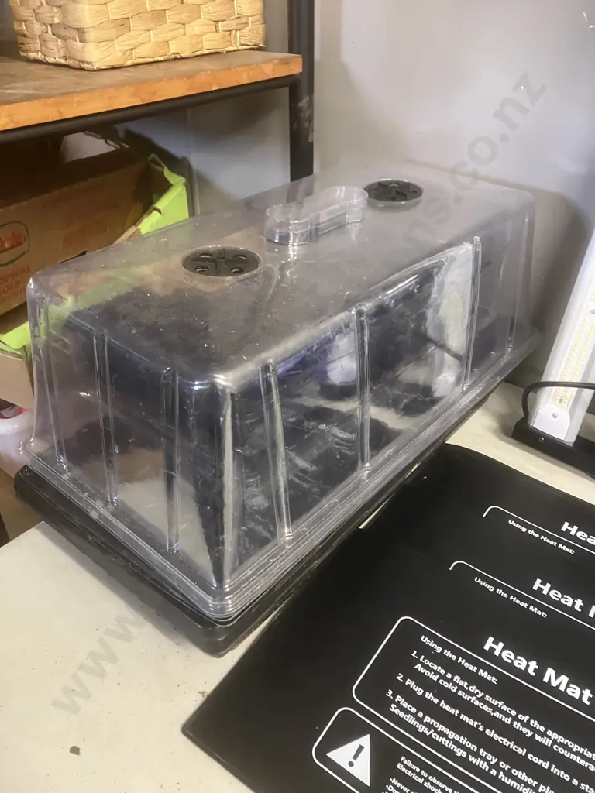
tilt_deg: -32.4
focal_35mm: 28
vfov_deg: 63.4
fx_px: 642
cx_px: 298
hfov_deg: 49.7
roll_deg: -1.4
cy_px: 396
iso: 400
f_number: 1.8
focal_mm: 3.99
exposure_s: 1/33
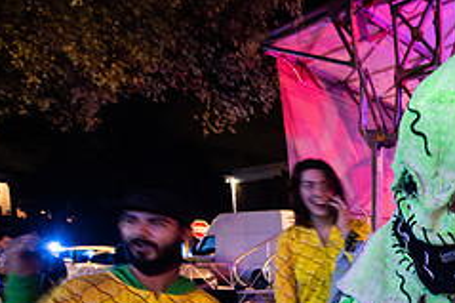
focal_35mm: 34
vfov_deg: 32.9
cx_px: 512
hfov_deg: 42.4
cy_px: 350
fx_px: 429
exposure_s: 1/10
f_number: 3.5
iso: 2000
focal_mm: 14
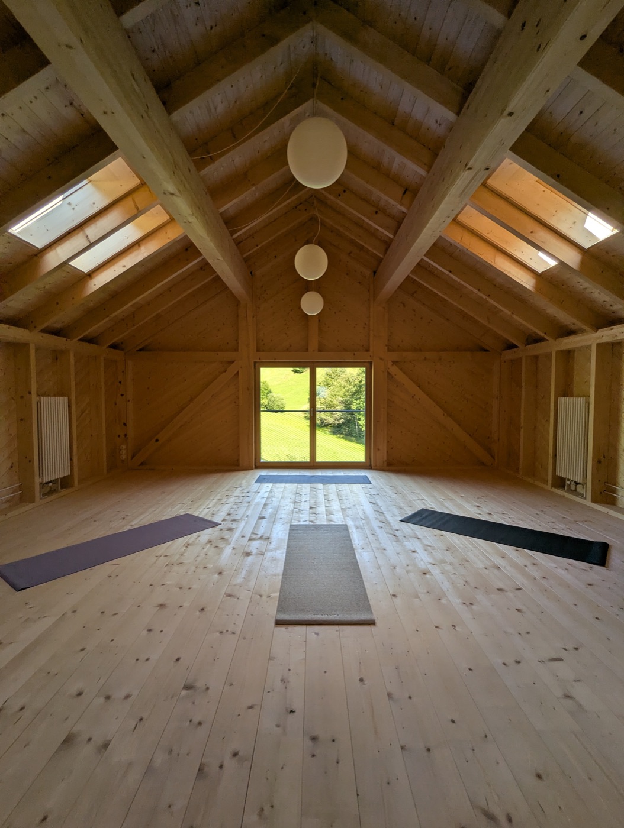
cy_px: 414
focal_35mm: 16
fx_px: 384
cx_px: 312
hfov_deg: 78.2
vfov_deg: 94.4
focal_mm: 2.35
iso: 50
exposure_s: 1/177
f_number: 2.2
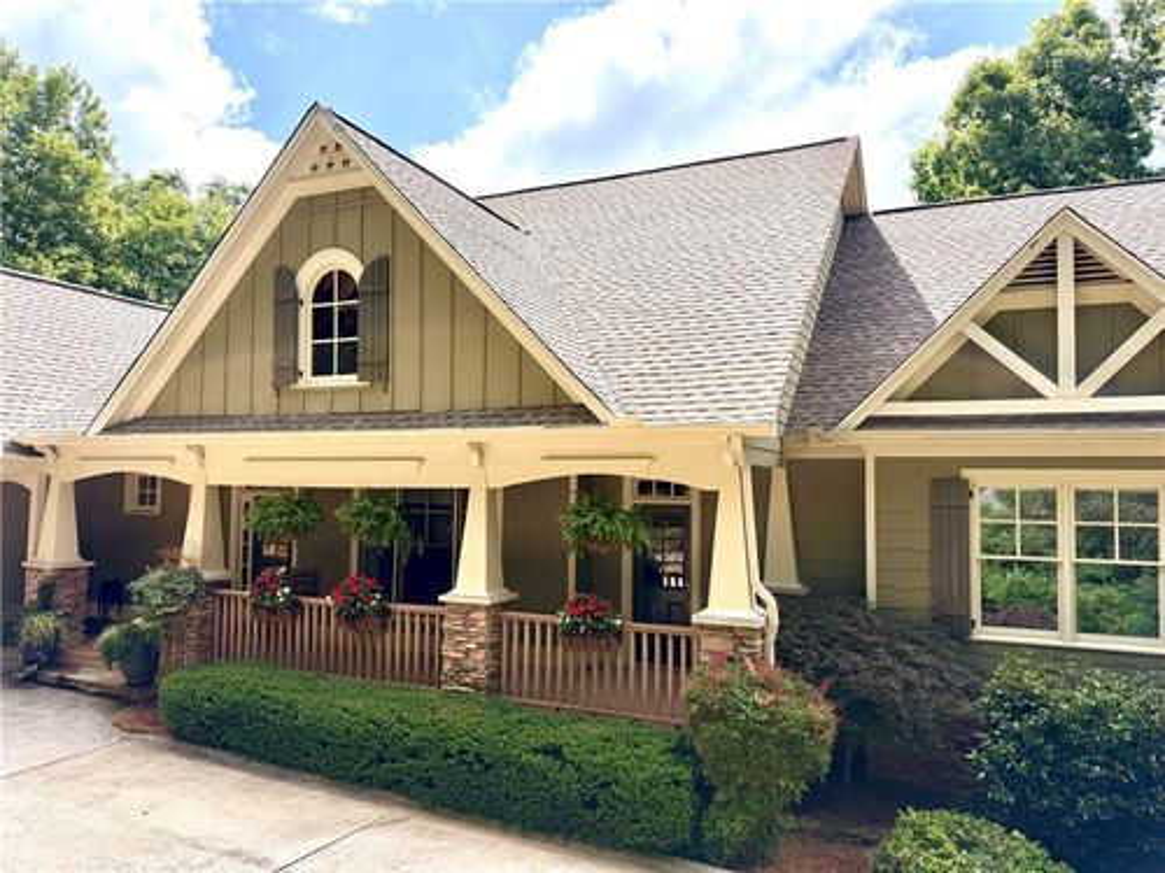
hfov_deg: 71.6
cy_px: 436
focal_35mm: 24
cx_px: 582
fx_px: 808
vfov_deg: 56.8
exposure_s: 1/2801
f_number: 1.78
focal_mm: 6.76
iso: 100
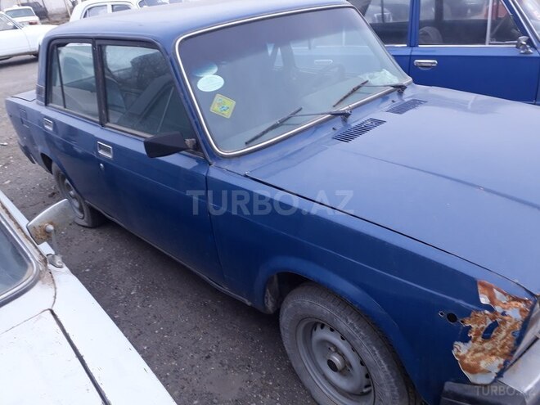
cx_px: 270
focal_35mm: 27
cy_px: 202
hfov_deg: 65.3
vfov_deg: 51.4
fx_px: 421
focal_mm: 3.6
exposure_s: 1/307
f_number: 1.9
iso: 40
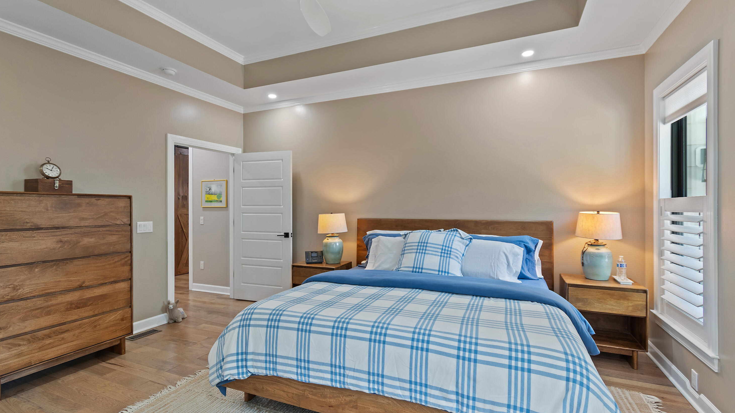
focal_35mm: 16
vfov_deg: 67.1
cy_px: 207
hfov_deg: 99.4
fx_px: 312
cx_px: 371
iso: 100
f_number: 4.5
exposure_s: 1/2
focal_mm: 10
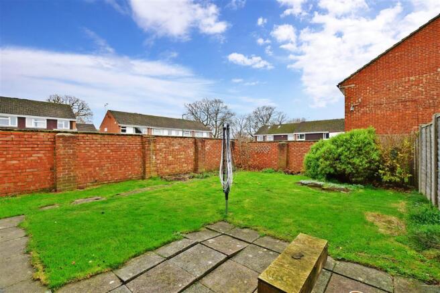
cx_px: 220
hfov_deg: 100.4
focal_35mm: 15
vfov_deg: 77.3
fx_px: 183
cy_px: 146
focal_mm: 10
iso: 400
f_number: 6.3
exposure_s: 1/125
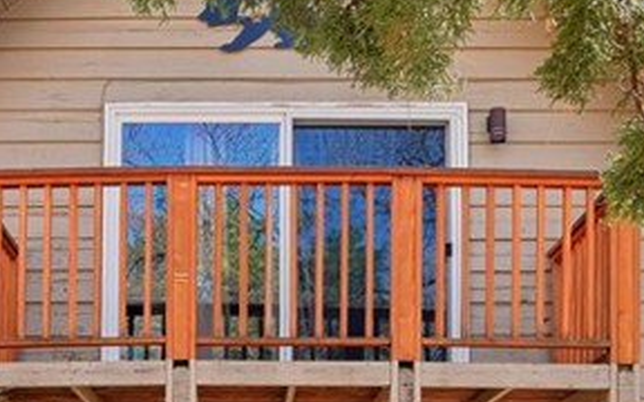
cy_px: 371
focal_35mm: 58
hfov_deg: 34.9
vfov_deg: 21.8
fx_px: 1018
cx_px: 244
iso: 100
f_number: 8
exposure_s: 1/50
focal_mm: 16
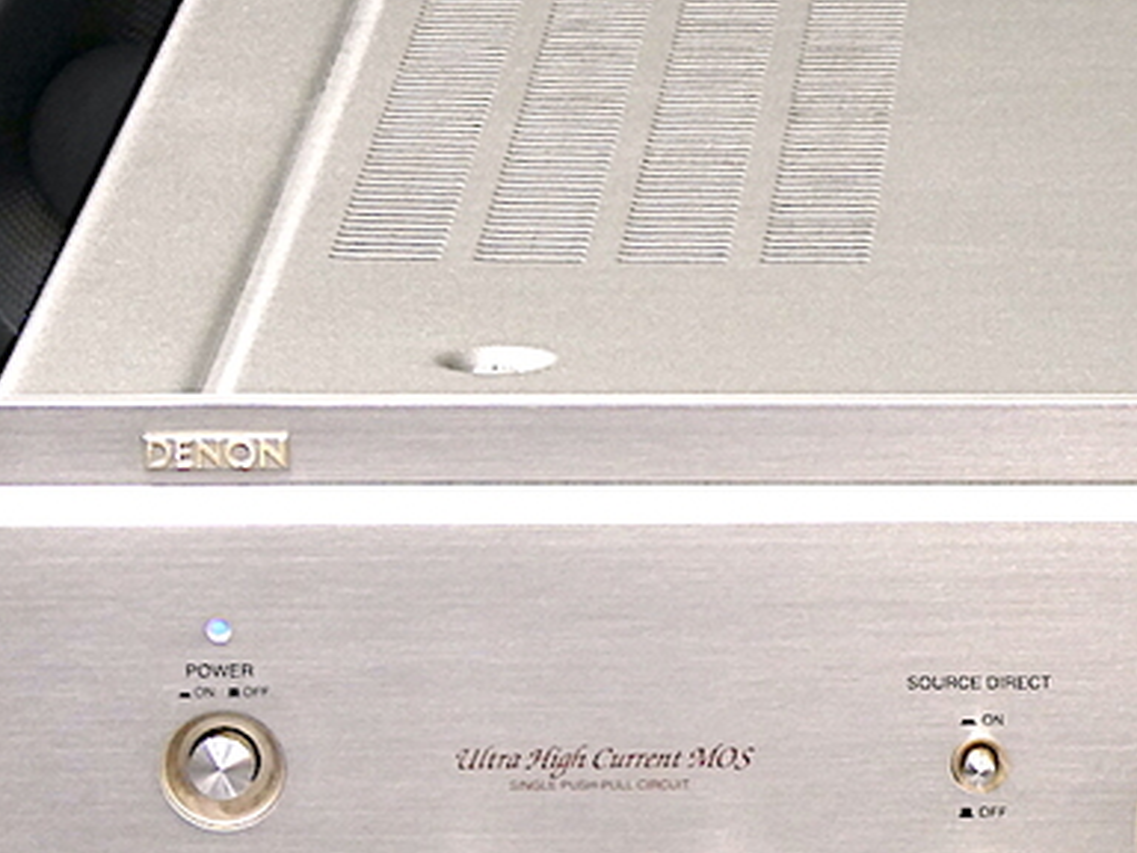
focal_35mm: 310
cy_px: 622
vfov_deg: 4.8
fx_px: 10182
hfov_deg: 6.4
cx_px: 1255
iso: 200
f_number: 5.2
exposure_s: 1/5
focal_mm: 22.3
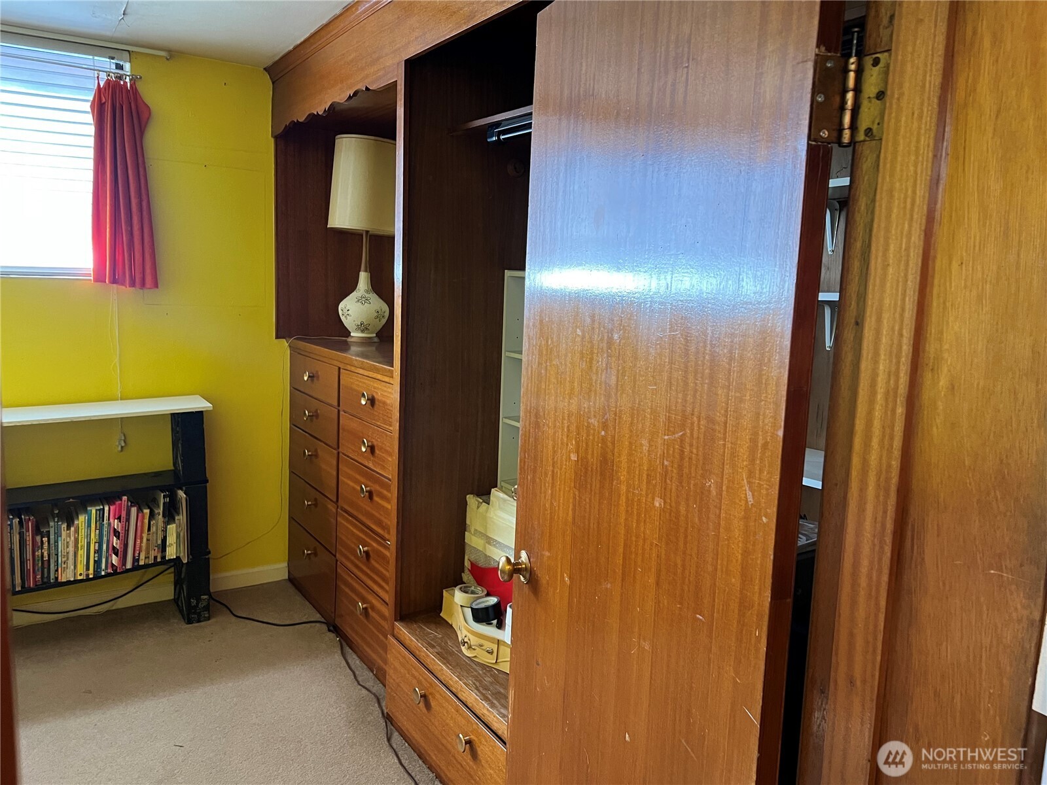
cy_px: 392
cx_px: 524
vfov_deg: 53.1
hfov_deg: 67.3
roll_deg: -2.8
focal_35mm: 26
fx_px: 786
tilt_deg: -7.9
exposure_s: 1/60
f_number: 1.5
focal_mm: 5.7
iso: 320
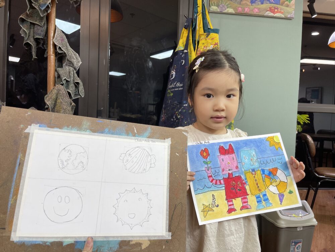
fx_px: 242
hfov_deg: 69.4
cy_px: 126
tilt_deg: -2.0
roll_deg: -2.1
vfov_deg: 54.9
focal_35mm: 25
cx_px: 168
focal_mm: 5.1
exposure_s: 1/100
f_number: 1.6
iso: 80
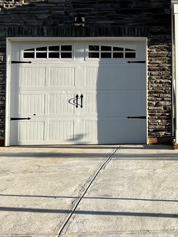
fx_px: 603
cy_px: 40
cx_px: 198
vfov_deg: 21.9
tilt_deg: +5.5
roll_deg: -0.1
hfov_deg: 16.3
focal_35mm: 88
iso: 50
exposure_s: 1/1838
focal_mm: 5.7
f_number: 1.5
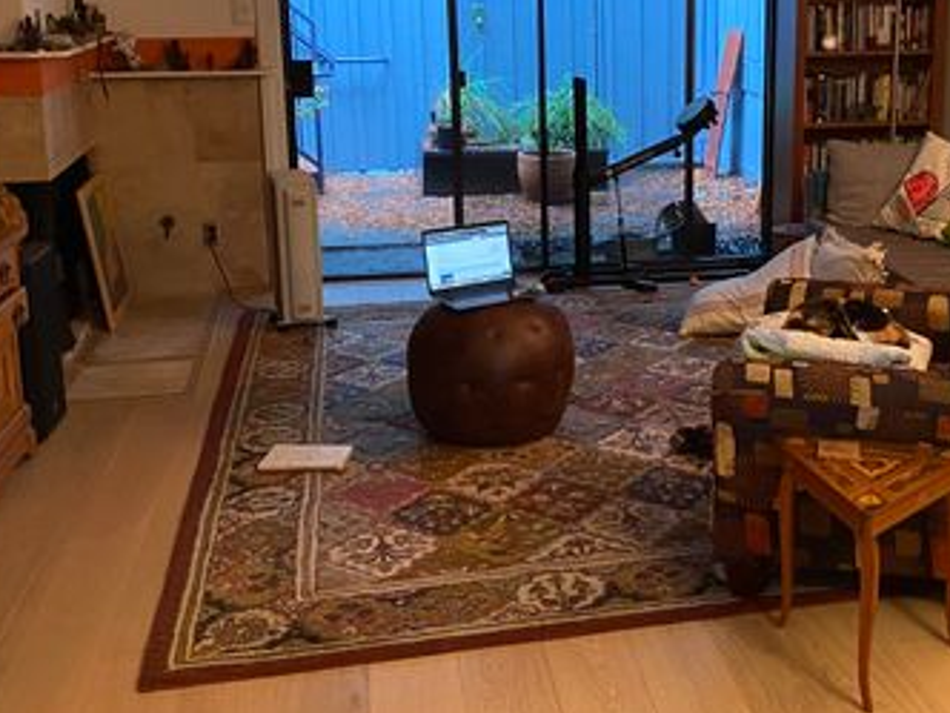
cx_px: 678
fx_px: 1290
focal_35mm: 47
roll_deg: +0.0
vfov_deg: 30.7
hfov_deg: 39.6
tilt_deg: -12.4
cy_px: 249
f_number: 1.8
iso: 640
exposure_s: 1/40
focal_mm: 4.25
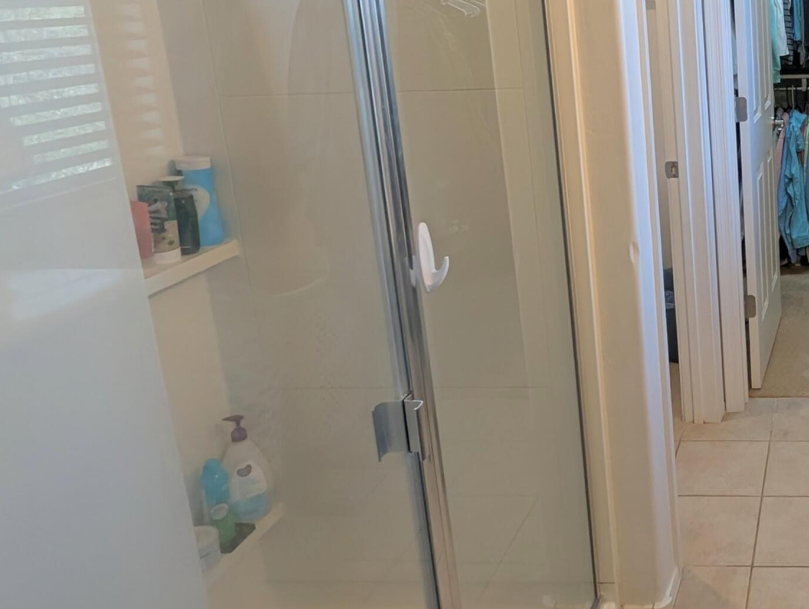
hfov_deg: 45.3
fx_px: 819
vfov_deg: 39.5
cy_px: 142
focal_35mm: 35
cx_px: 790
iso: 54
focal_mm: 2.35
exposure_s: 1/60
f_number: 2.2
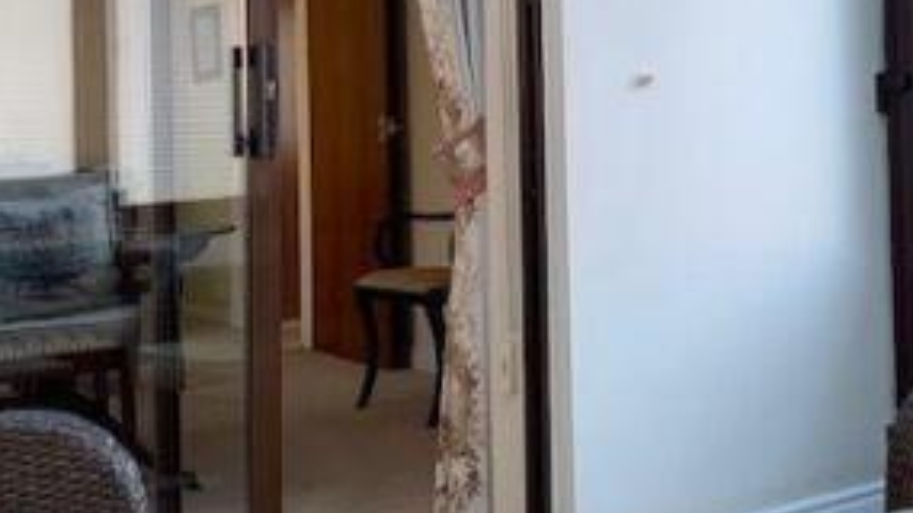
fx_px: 1403
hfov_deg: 35.6
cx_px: 620
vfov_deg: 20.5
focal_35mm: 58
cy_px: 120
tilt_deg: +0.9
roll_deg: +1.7
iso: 64
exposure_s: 1/121
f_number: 1.8
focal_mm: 4.25
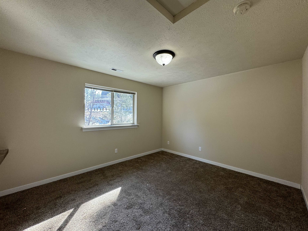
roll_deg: -0.4
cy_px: 116
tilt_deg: +0.4
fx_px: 125
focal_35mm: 14
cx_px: 154
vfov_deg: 85.7
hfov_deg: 102.1
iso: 125
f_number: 2.2
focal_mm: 2.22
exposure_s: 1/120
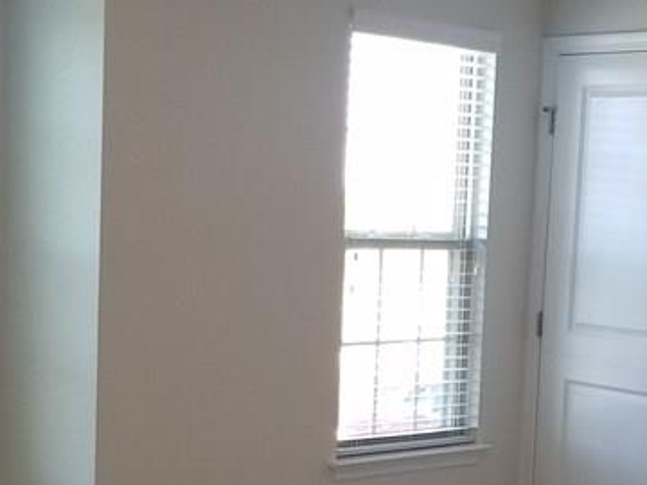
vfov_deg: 19.9
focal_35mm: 74
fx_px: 1383
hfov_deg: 26.1
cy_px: 282
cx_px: 446
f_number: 1.7
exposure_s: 1/60
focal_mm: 4.2
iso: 125
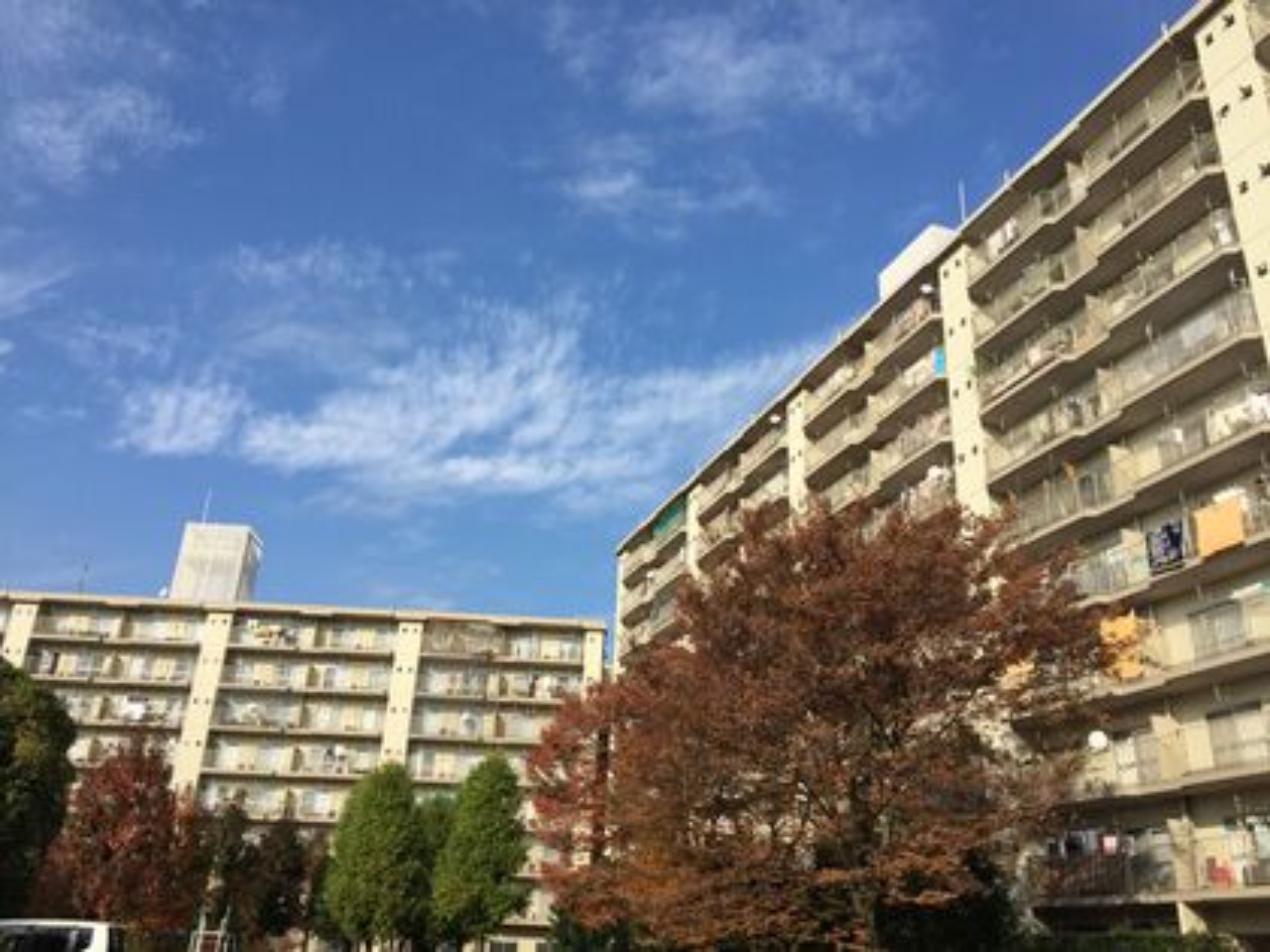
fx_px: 1064
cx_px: 635
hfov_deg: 61.7
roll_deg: -2.2
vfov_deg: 48.2
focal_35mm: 29
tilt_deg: +24.6
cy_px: 476
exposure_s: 1/2198
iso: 32
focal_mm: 4.15
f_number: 2.2
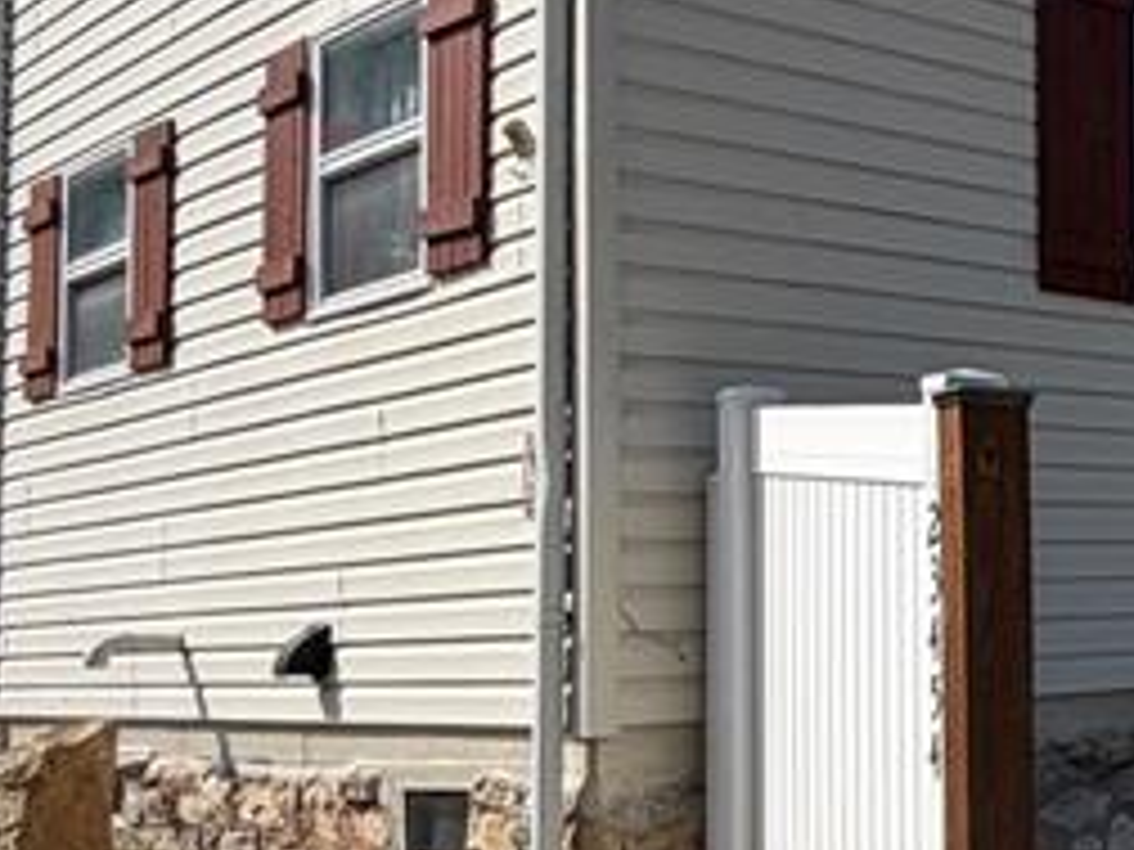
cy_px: 517
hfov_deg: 23.6
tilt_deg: +2.2
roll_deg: +1.7
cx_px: 1868
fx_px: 1867
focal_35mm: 57
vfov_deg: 25.6
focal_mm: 2.22
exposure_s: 1/928
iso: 20
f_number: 2.2
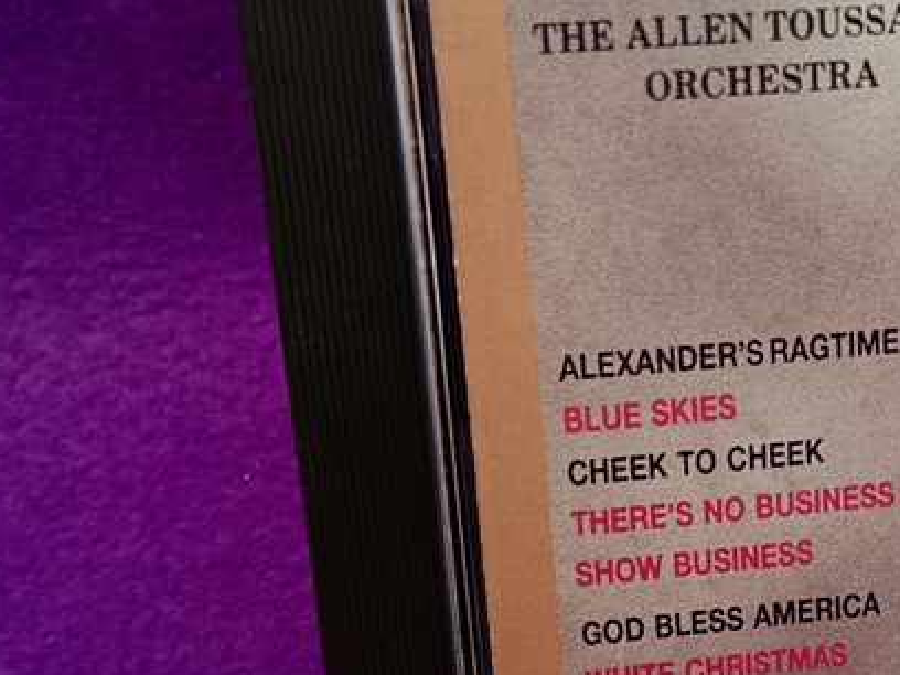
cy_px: 169
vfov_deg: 22.4
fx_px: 1690
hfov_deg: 28.1
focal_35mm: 65
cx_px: 887
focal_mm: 3.96
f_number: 1.8
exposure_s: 1/50
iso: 589
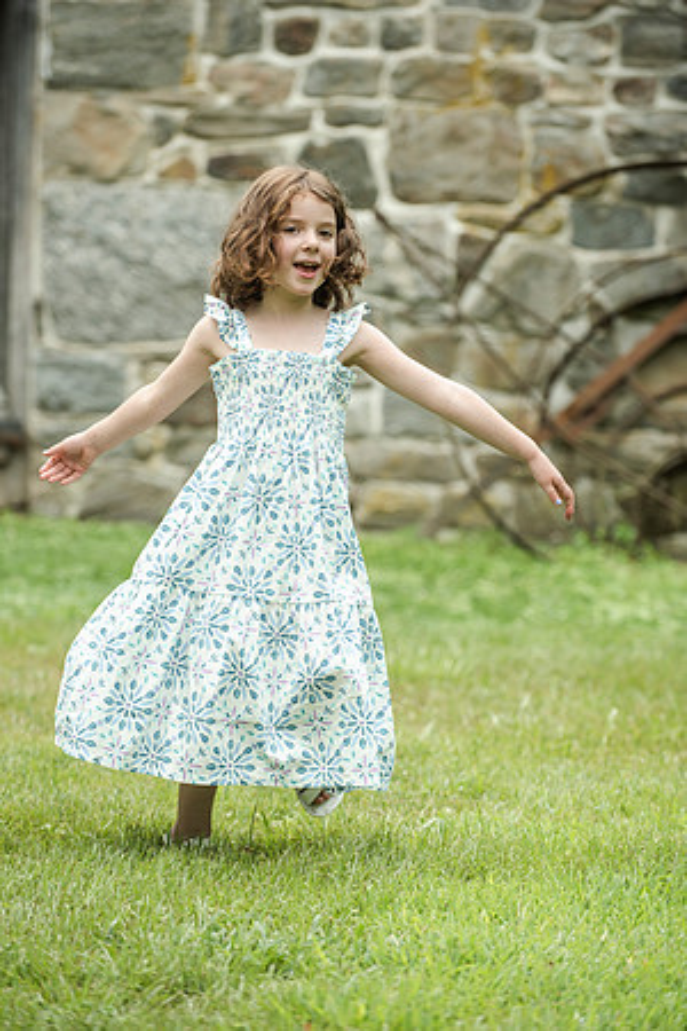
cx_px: 344
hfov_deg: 9.1
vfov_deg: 13.7
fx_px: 4293
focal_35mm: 150
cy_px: 516
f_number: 4
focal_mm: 150
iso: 640
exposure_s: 1/2000
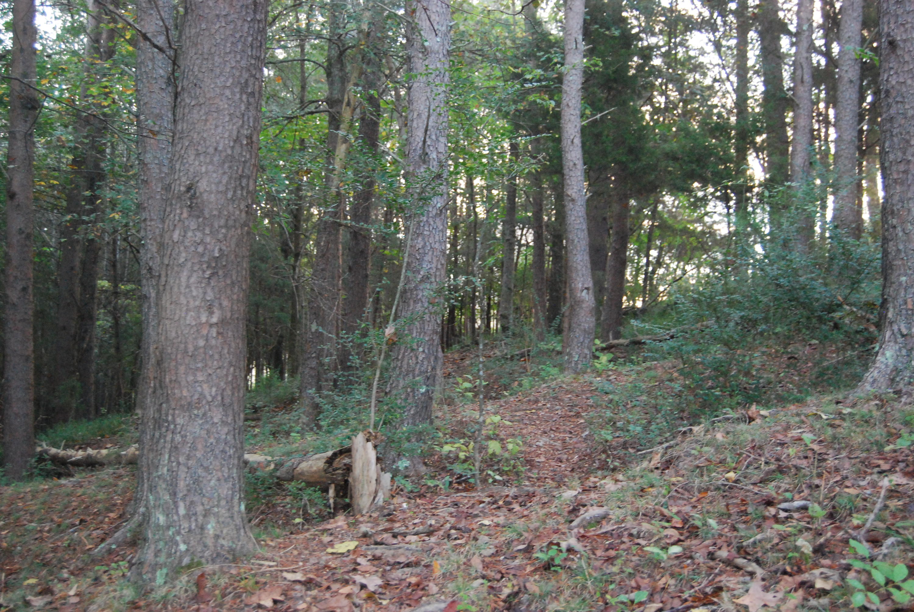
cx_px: 457
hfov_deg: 46.3
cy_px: 306
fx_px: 1068
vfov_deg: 32.0
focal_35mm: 42
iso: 1600
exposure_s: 1/15
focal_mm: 28
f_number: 4.2
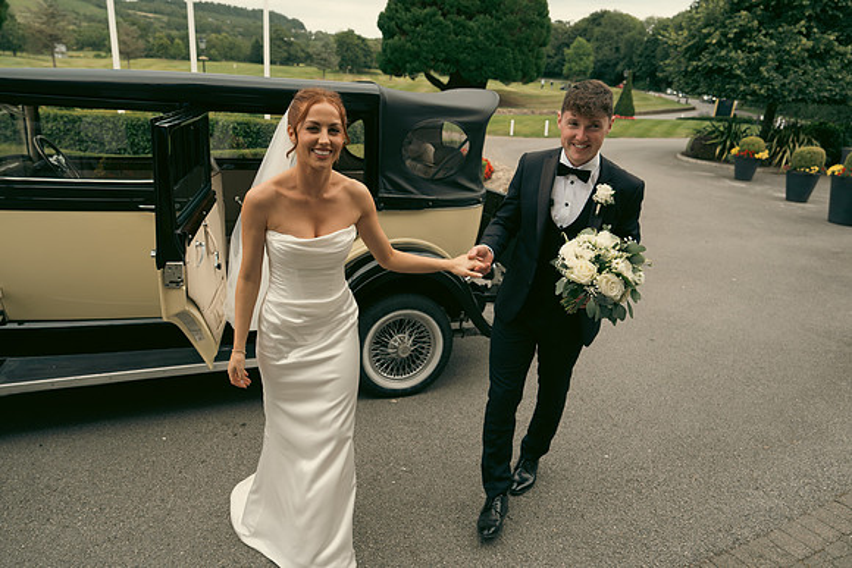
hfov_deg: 73.7
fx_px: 568
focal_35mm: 24
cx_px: 426
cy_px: 284
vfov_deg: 53.2
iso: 160
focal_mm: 24
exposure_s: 1/500
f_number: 3.5
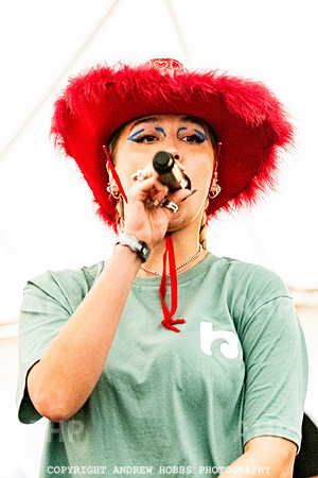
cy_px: 224
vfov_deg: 12.6
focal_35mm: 163
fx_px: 2153
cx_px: 210
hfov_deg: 8.4
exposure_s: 1/4000
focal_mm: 102
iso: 1250
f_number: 3.2
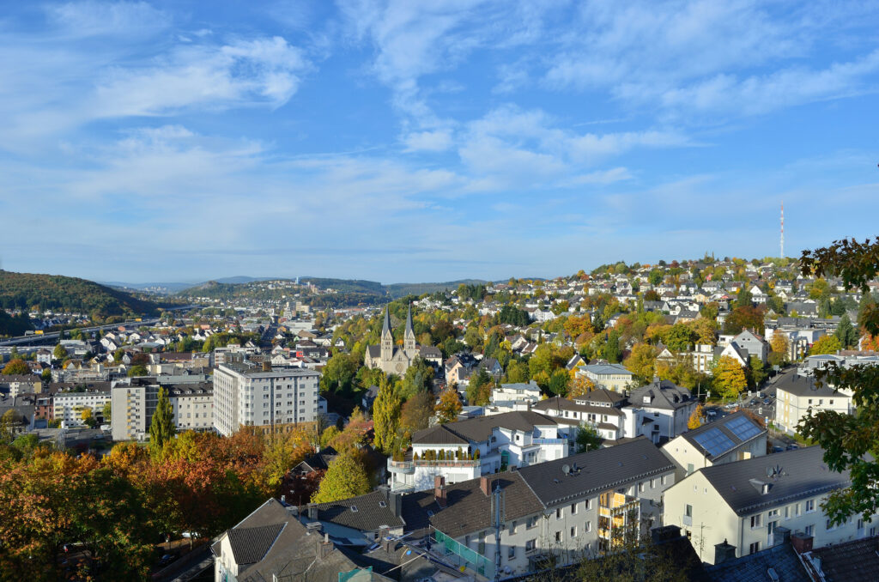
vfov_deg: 47.7
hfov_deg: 67.5
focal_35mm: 27
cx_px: 440
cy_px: 291
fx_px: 658
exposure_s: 1/320
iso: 100
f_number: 8
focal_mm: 18
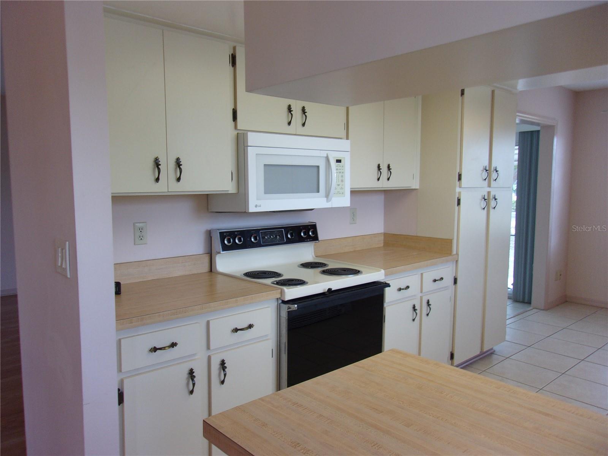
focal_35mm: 27
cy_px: 228
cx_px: 304
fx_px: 474
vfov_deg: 51.4
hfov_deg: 65.3
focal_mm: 4.9
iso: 91
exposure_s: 1/34
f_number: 3
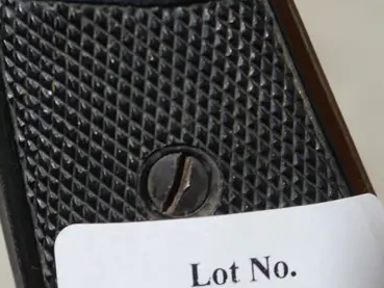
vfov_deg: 13.0
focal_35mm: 111
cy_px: -51
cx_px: 84
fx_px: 1232
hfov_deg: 17.6
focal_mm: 20
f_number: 4.5
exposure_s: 1/60
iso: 500
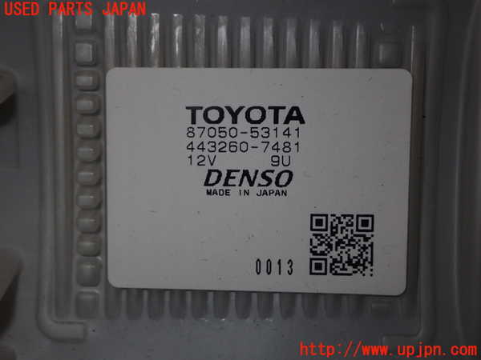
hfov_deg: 35.5
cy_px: 180
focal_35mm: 54
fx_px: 750
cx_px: 240
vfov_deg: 27.0
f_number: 10
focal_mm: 9.65
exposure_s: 1/50
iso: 200
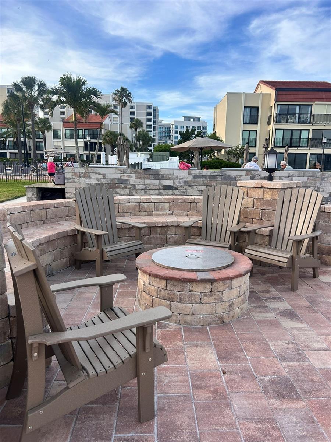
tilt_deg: -10.0
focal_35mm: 26
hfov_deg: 53.1
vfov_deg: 67.3
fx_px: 331
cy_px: 221
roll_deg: -0.8
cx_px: 166
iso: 50
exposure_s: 1/1344
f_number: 1.5
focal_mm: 5.7
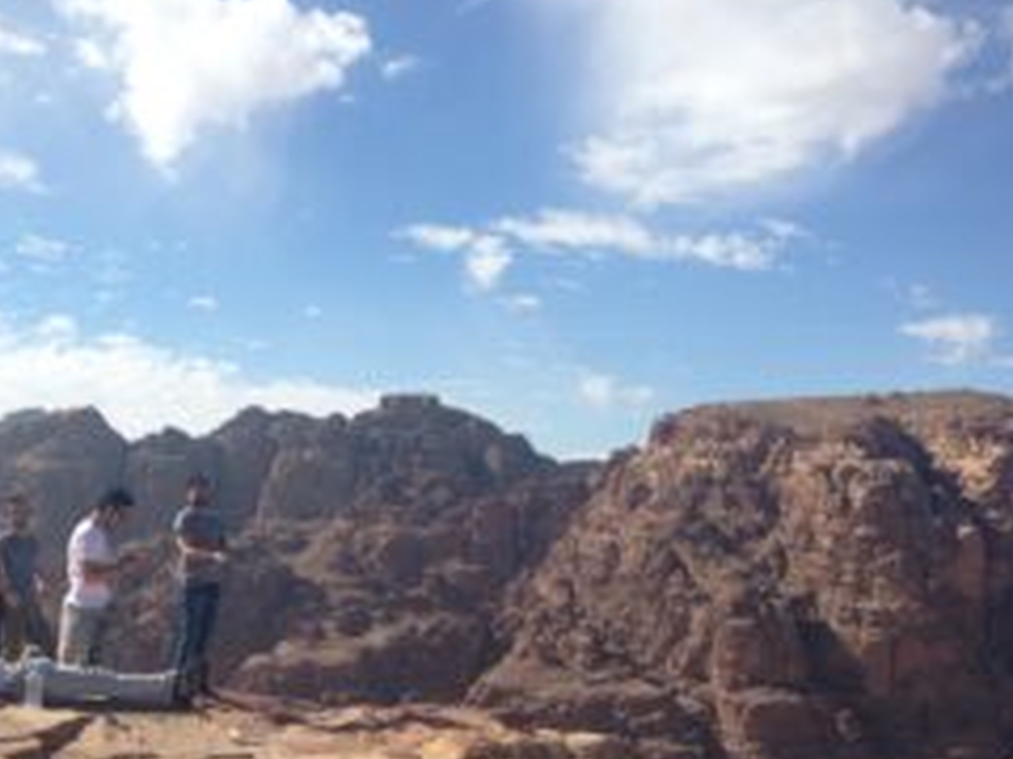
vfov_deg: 26.2
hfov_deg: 34.5
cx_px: 321
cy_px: 565
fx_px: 1610
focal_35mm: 55
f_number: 2.4
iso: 50
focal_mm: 4.12
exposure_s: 1/1808
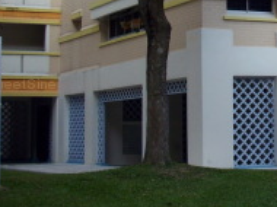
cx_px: 372
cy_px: -60
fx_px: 855
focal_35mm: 107
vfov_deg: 13.3
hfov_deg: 17.2
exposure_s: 1/200
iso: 80
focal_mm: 6.2
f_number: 2.8
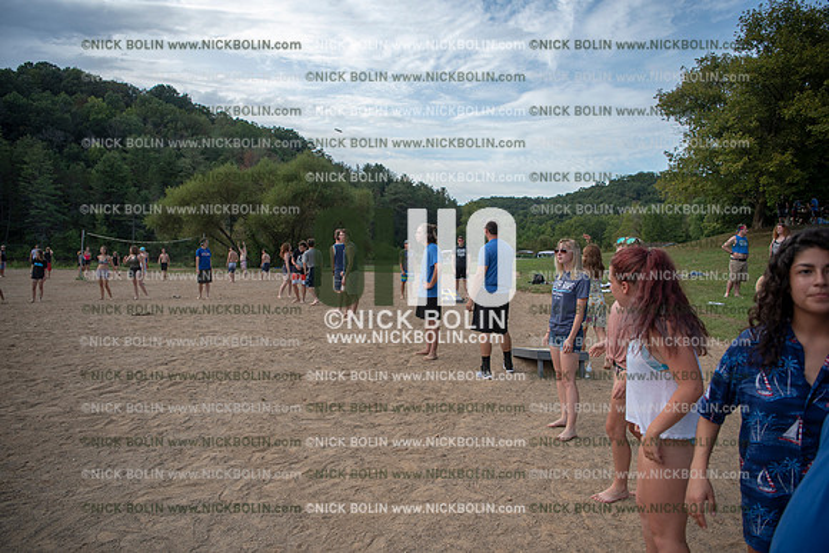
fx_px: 553
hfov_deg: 73.7
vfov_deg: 53.2
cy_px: 276
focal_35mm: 24
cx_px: 414
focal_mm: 24
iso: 160
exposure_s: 1/1000
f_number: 3.2
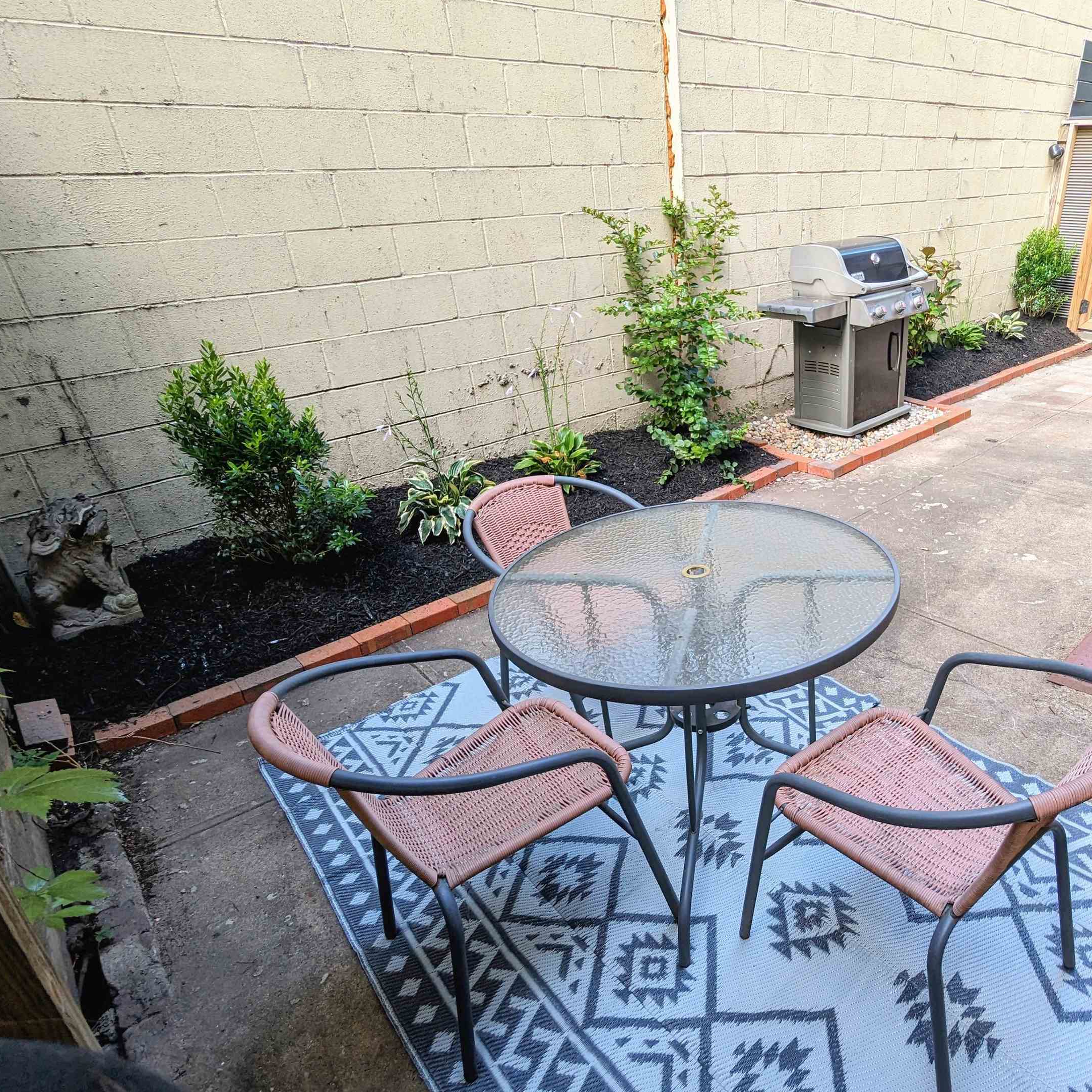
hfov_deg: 72.4
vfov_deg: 74.8
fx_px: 714
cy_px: 561
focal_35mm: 20
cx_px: 736
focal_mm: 2.35
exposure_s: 1/34.4
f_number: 2.2
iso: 44
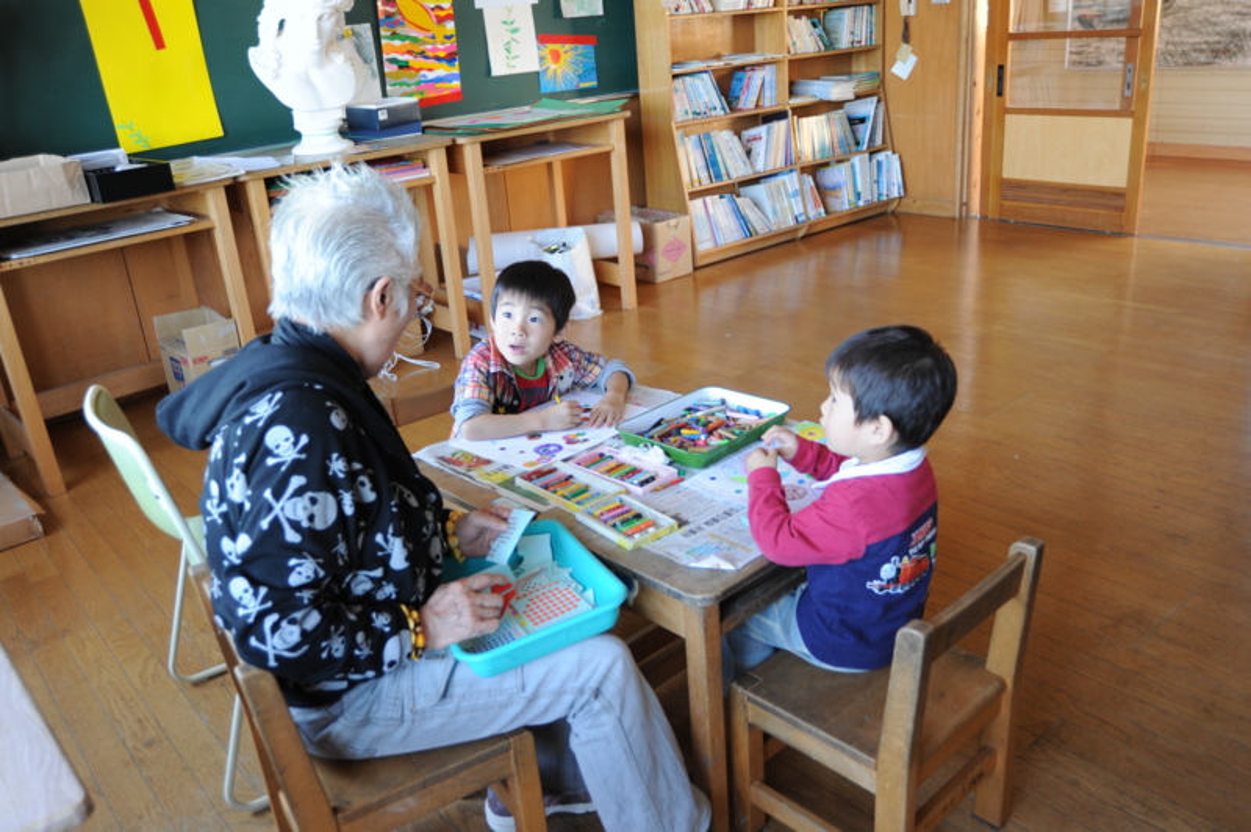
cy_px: 416
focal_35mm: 30
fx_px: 1042
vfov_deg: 43.5
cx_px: 626
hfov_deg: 62.0
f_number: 4.5
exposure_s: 1/80
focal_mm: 30
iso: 1600
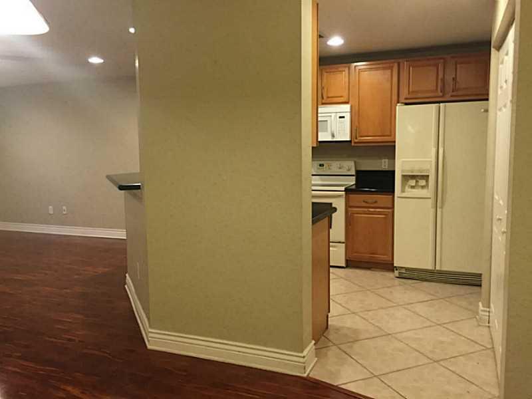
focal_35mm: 29
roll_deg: +0.3
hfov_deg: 61.7
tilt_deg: -4.0
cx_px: 266
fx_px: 446
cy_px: 200
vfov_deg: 48.2
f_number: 2.2
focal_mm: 4.15
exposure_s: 1/30
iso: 160
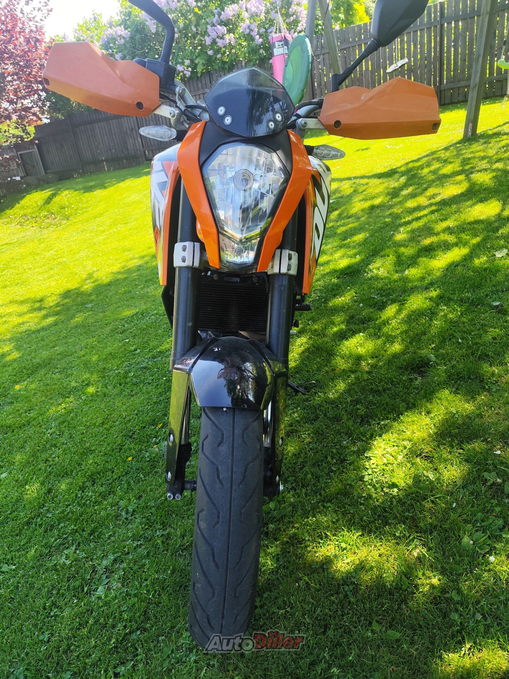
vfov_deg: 73.9
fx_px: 451
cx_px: 254
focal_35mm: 23
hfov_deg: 58.9
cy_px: 340
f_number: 1.65
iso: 50
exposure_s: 1/218
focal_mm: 6.14
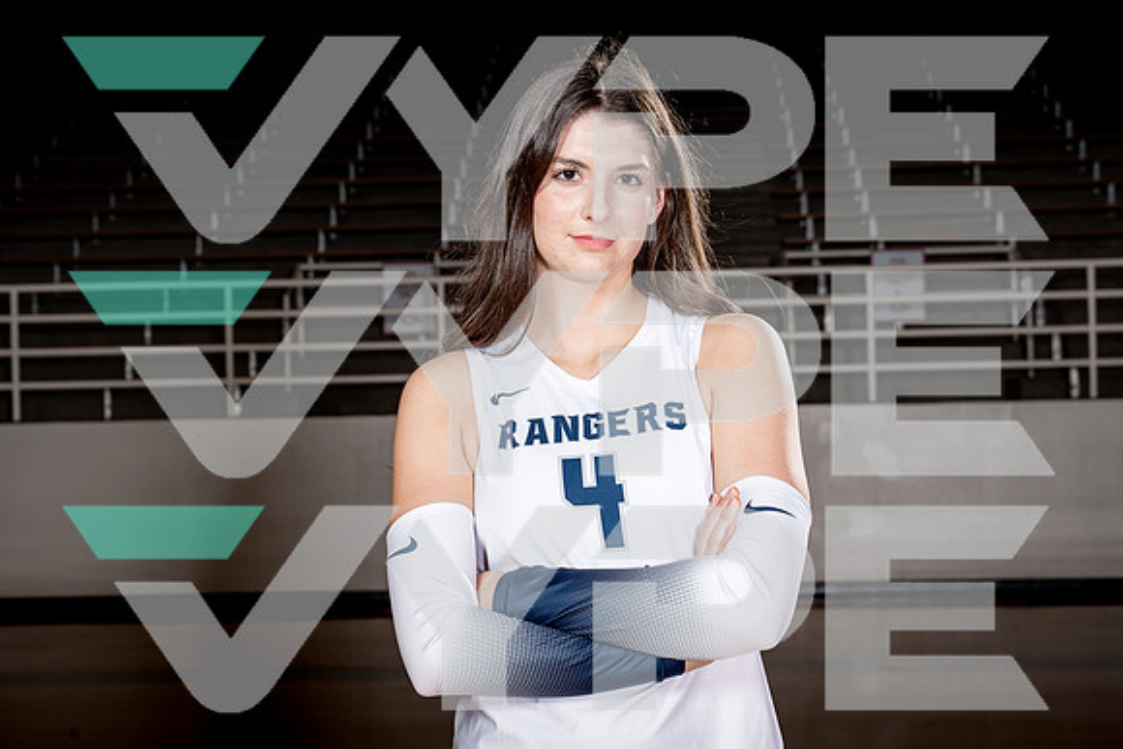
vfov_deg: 19.7
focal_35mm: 69
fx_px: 2153
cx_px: 562
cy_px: 374
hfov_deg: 29.2
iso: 100
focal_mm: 69
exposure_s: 1/250
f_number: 8
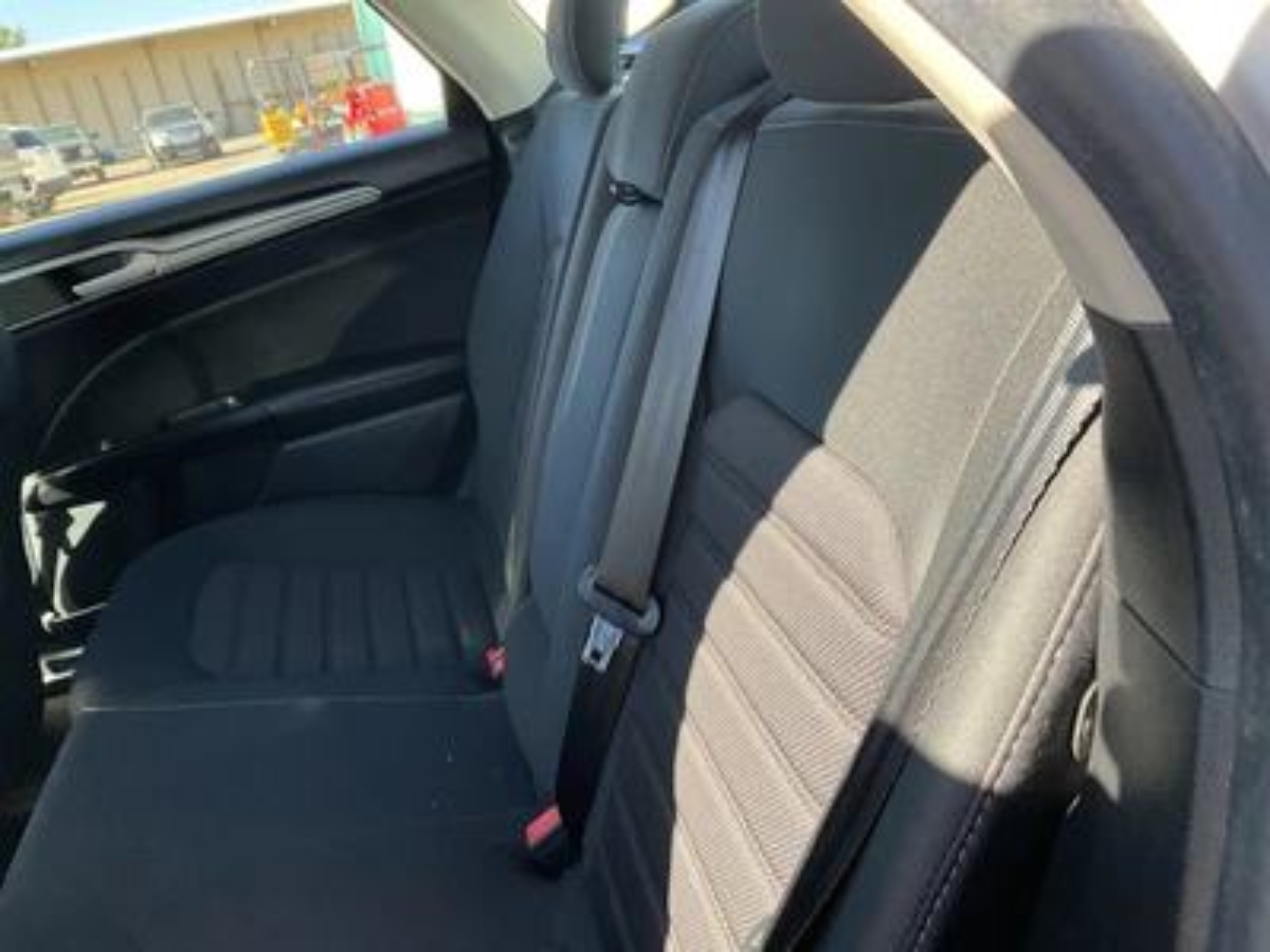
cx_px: 635
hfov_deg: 61.7
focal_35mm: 29
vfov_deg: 48.2
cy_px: 476
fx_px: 1064
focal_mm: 3
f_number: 1.8
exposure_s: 1/126
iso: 32
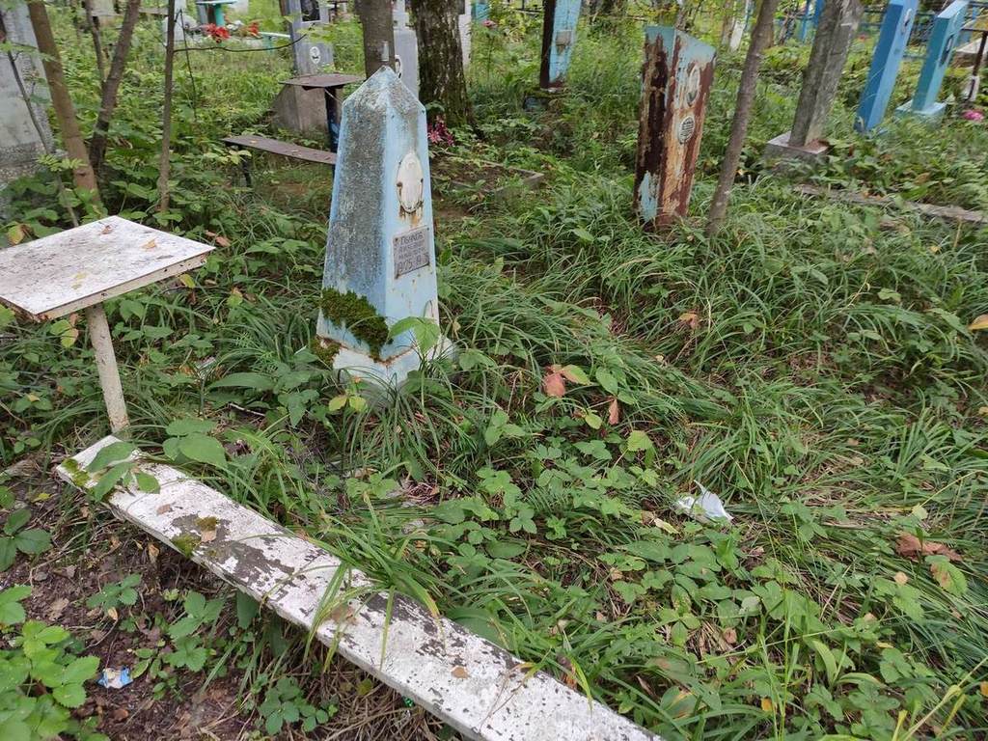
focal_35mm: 26
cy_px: 370
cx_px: 494
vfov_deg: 53.1
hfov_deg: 67.3
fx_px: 742
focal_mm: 4.77
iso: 114
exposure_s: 1/60
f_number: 1.75
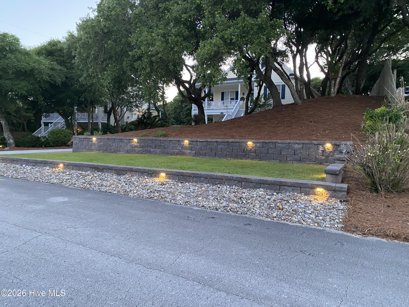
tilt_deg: -1.8
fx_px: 307
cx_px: 204
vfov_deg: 53.1
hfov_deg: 67.3
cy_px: 154
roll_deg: -0.6
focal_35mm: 26
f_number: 1.8
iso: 500
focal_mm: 4.25
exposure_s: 1/59
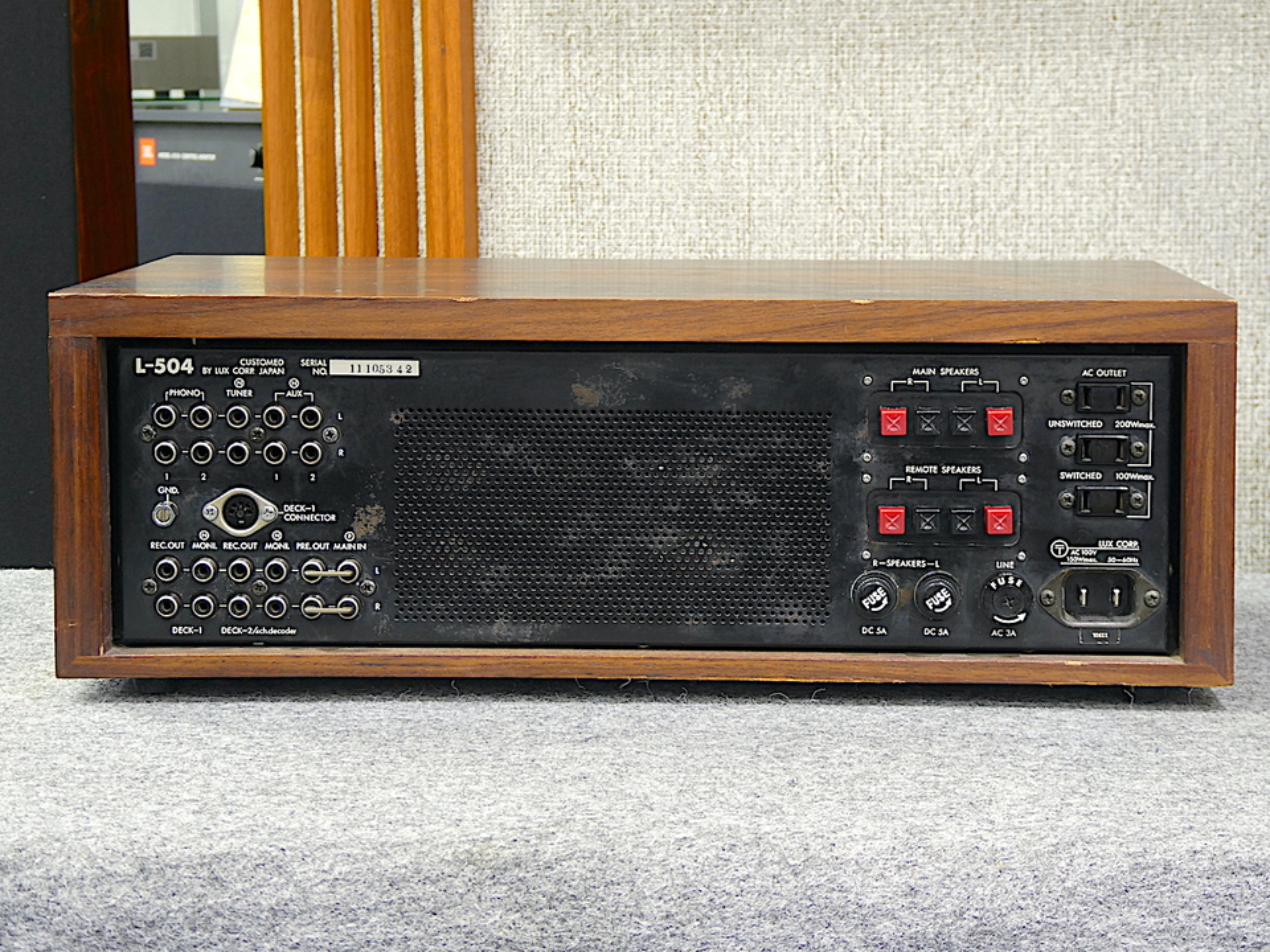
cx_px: 635
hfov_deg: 23.3
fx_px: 3082
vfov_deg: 17.6
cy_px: 476
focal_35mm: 84
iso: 100
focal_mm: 15
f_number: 4.8
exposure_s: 1.3
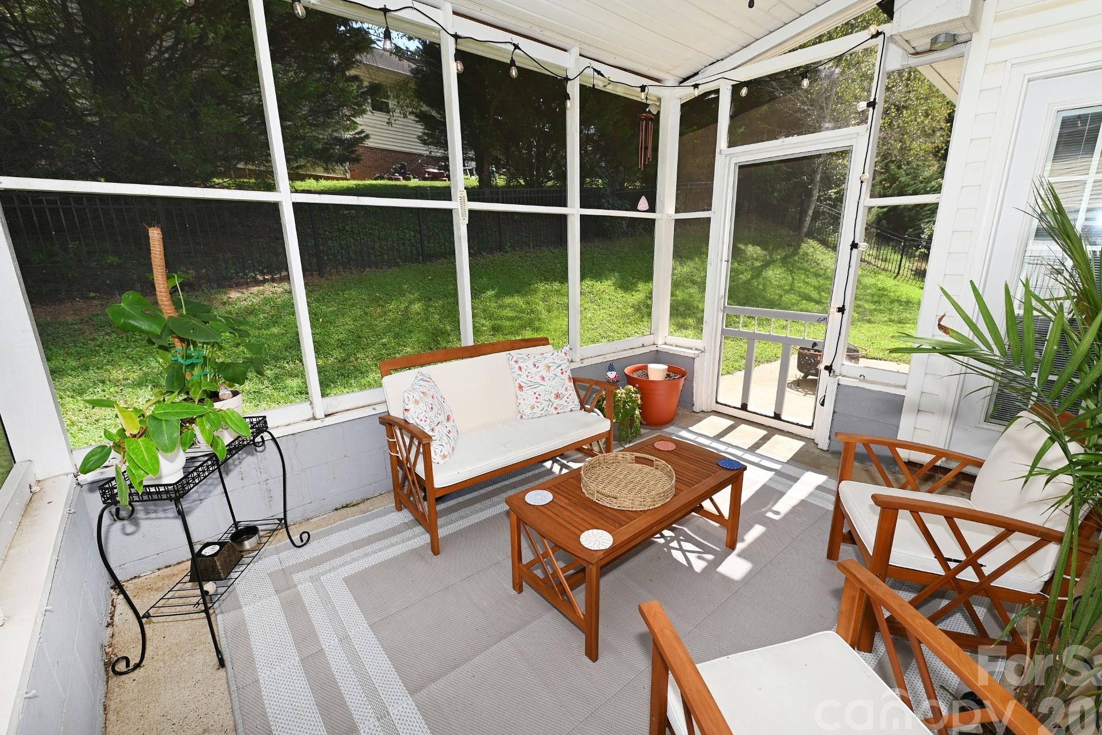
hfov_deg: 100.3
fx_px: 459
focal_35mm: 15
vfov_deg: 77.3
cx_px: 571
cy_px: 365
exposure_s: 1/125
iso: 100
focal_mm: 14
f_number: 5.6
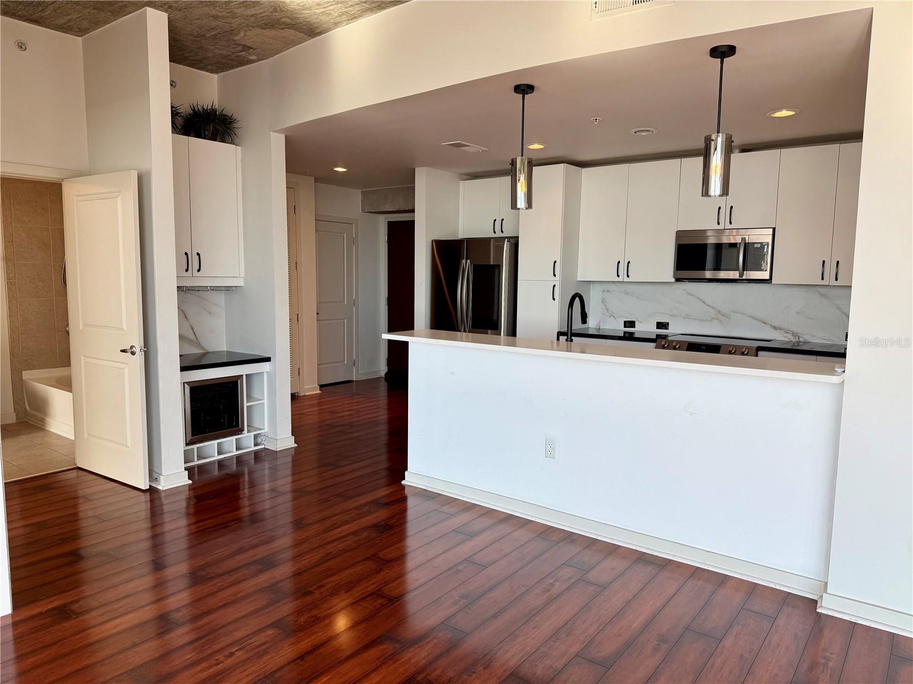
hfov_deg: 71.6
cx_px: 456
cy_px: 342
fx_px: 633
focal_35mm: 24
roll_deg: -1.5
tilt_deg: -6.1
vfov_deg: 56.8
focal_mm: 6.76
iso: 80
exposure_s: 1/336
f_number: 1.78
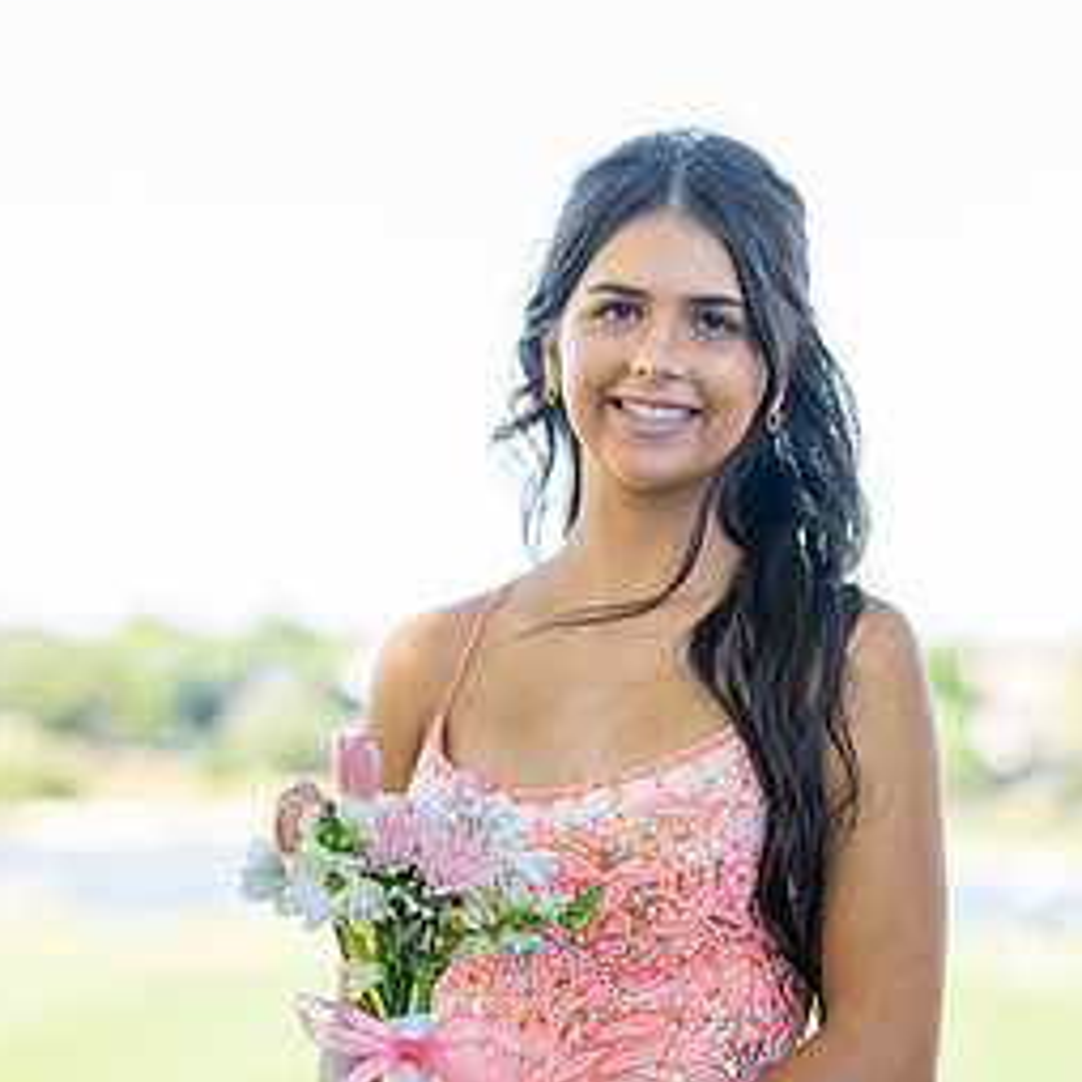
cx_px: 652
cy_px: 814
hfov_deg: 16.4
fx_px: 3749
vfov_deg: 16.3
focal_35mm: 106
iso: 160
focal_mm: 50
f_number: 1.6
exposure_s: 1/1000
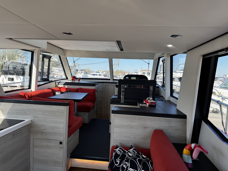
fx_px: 158
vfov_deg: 56.8
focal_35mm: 24
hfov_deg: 71.6
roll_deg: -2.3
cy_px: 86
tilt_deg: -4.0
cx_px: 114
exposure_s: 1/506
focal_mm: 6.76
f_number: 1.78
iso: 80
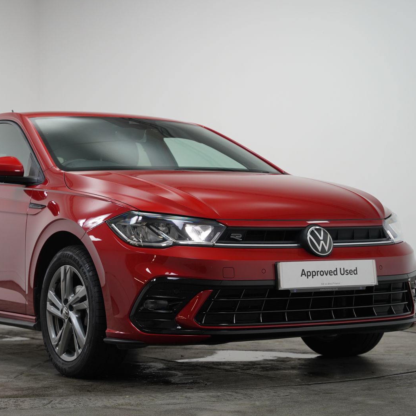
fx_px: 1034
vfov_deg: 22.8
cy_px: 207
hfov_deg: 22.7
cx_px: 150
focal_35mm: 76
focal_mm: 58.8
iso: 1000
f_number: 4
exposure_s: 1/160
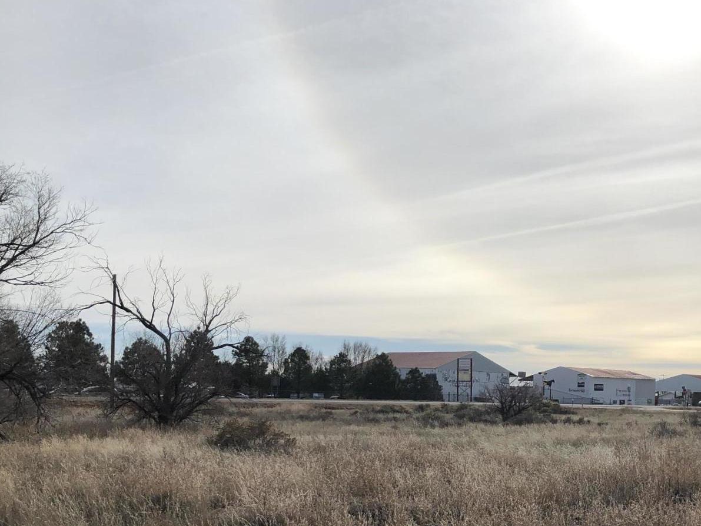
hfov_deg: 39.4
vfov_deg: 30.2
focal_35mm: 47
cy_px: 420
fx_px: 952
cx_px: 518
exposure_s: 1/6944
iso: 25
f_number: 1.8
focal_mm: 3.99
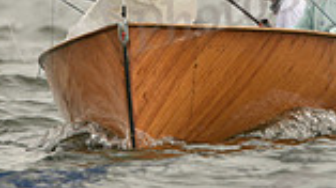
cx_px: 24
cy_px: -84
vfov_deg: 0.8
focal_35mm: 1552
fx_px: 13816
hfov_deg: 1.4
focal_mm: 400
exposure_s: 1/1250
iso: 320
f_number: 4.5
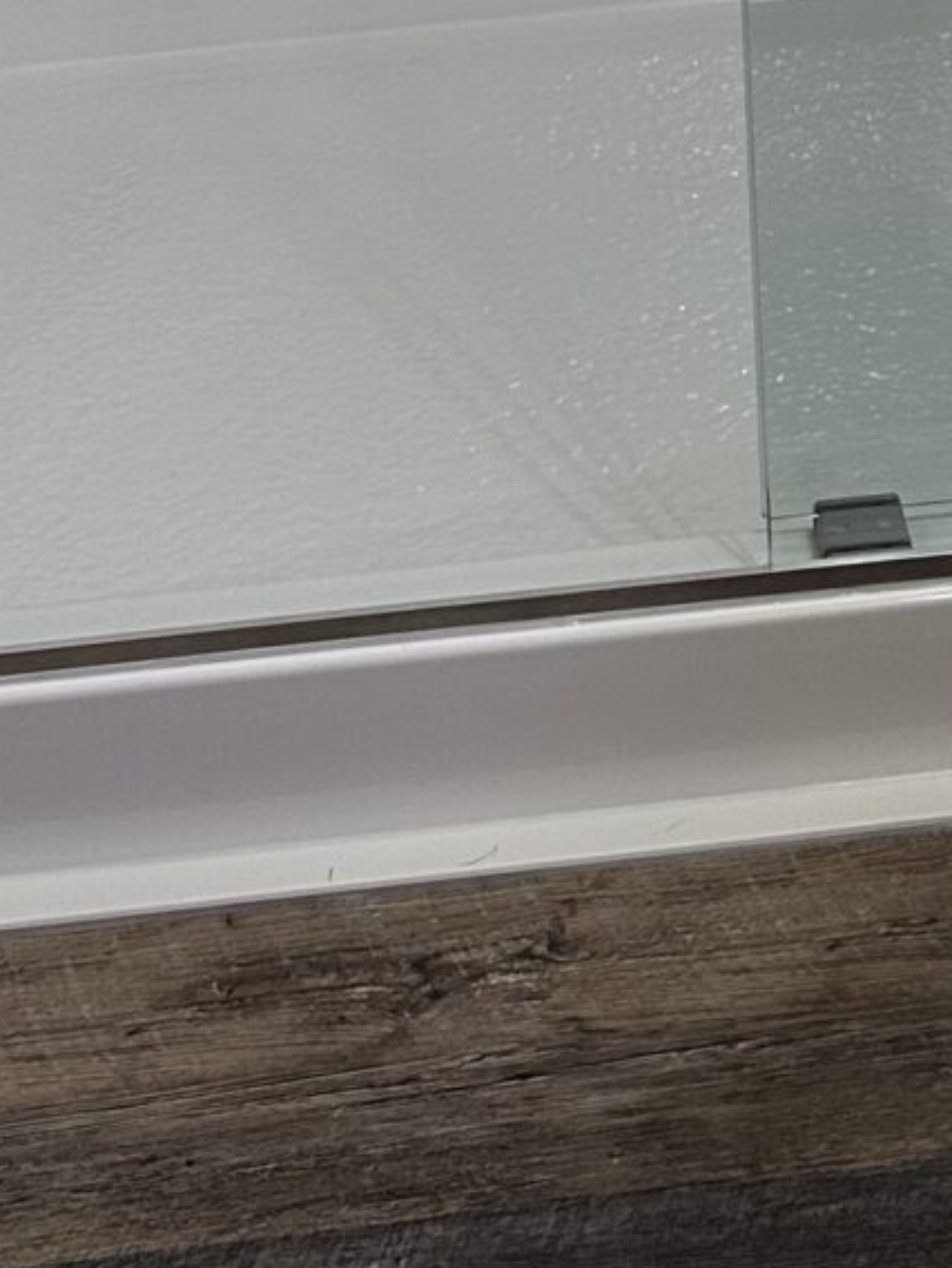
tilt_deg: -11.4
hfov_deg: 13.7
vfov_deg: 15.3
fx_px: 3959
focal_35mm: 108
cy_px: -1128
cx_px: 720
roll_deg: +1.9
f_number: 1.78
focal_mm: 6.86
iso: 160
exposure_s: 1/120
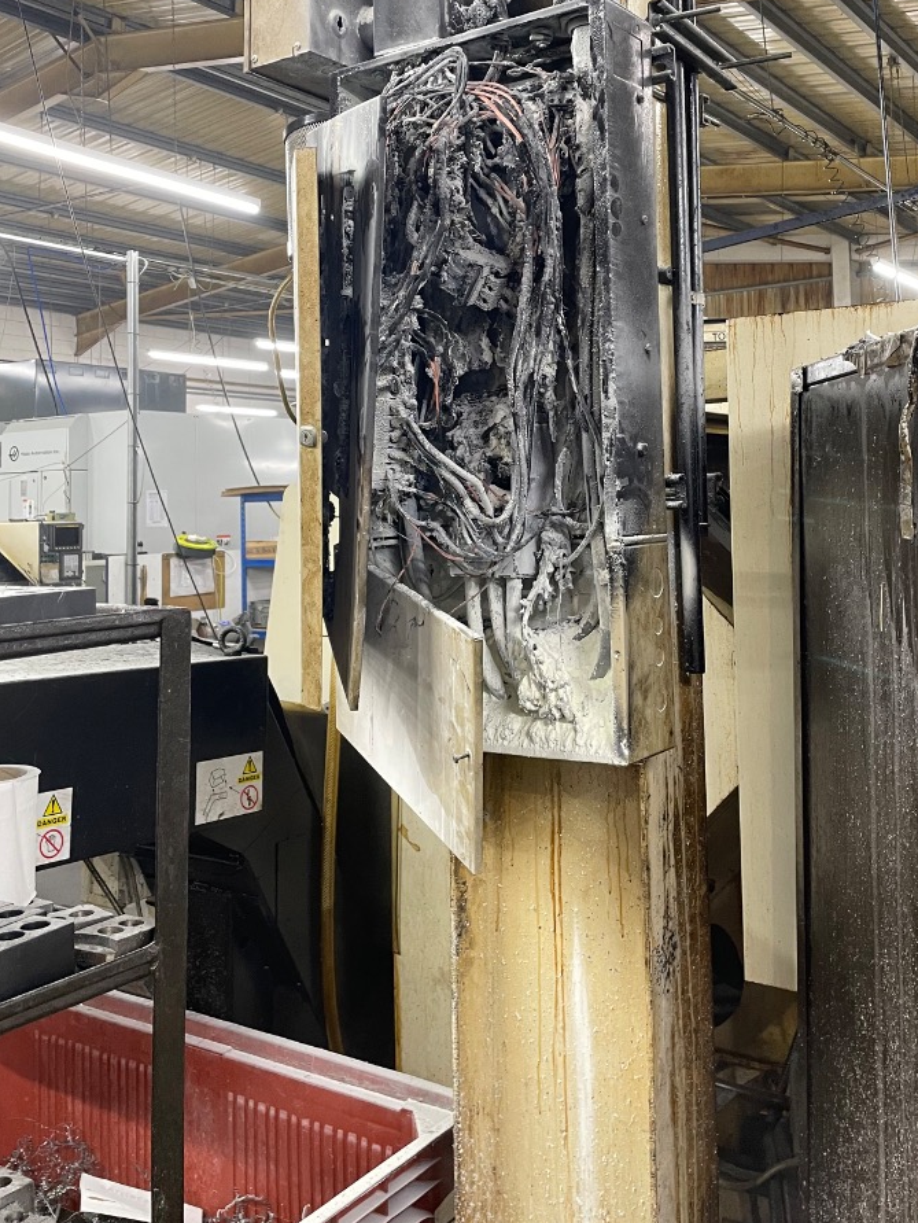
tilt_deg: +3.8
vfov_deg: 51.8
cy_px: 431
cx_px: 524
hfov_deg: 40.6
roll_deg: +1.6
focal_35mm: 35
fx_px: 1237
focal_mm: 4.2
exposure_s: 1/50
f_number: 1.6
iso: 125
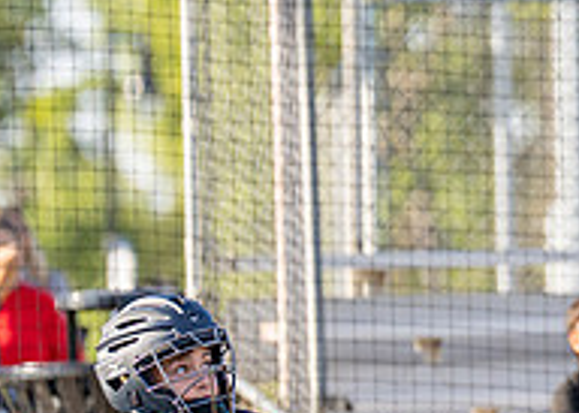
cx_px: 754
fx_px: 14564
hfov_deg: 2.3
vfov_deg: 1.6
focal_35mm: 886
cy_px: 252
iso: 320
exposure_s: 1/2000
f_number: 2.8
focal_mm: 200
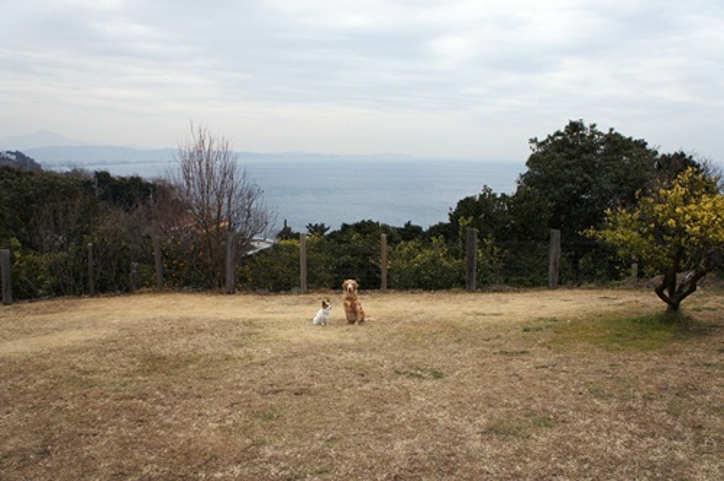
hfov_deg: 62.0
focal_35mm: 30
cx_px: 362
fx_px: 603
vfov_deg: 43.5
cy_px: 240
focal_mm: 20
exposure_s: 1/100
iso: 200
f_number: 6.3
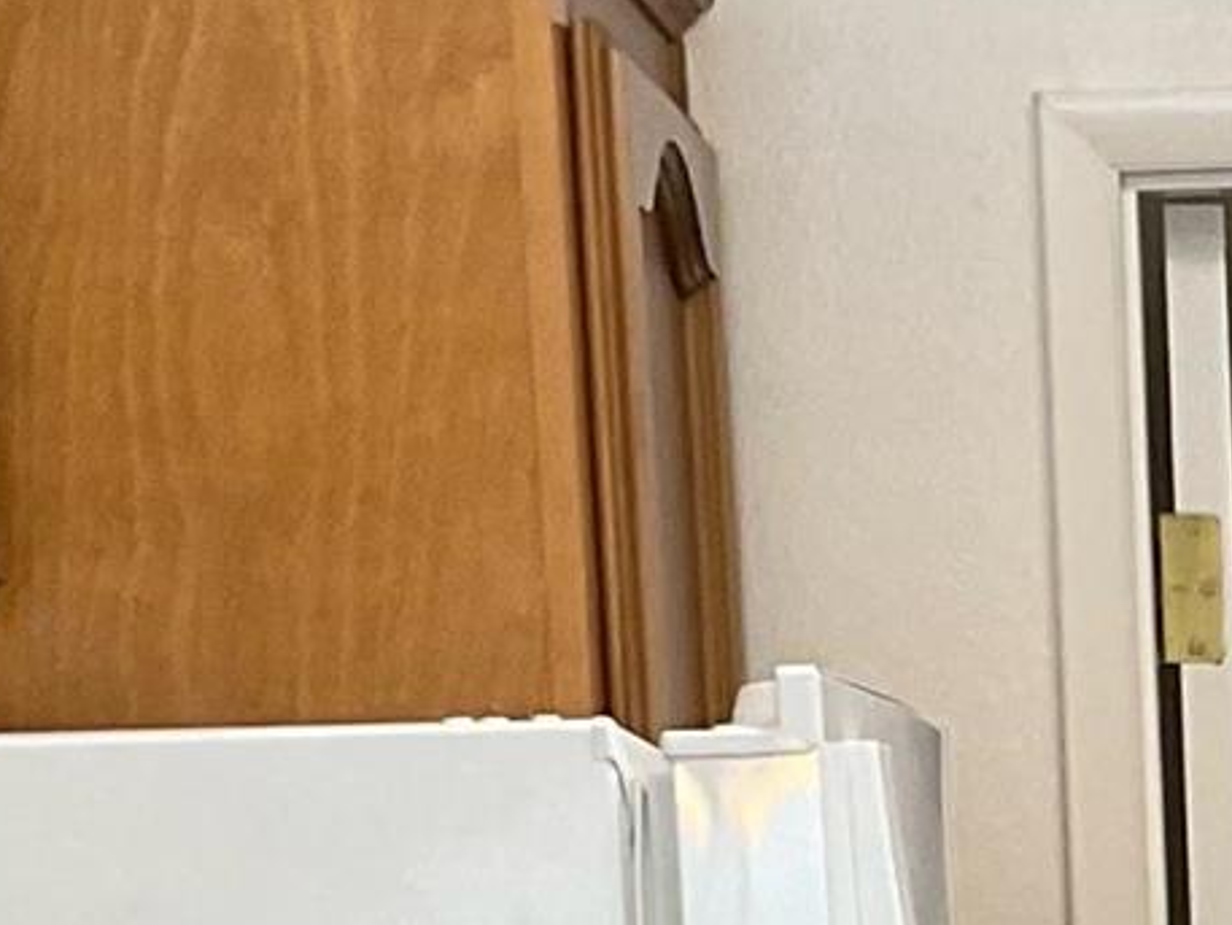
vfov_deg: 7.3
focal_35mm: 195
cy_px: 1839
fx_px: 6942
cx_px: 1820
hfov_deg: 9.8
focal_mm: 3
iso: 64
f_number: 1.8
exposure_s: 1/60
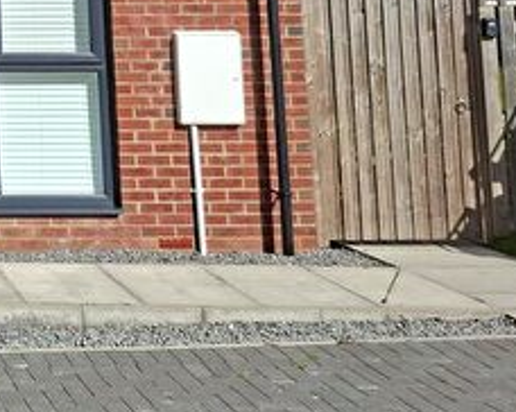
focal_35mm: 69
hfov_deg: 23.2
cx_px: -215
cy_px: -94
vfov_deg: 20.6
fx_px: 1053
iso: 50
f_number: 1.8
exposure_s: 1/2732
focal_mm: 5.54
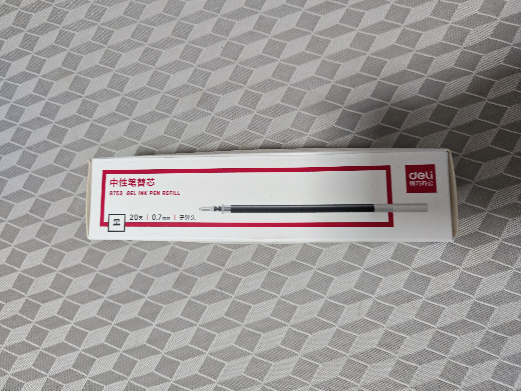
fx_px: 346
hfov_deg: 73.9
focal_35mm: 23
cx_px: 260
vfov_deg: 58.9
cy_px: 196
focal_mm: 5.43
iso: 640
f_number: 1.8
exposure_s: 1/50
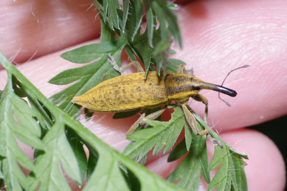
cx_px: 144
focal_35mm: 75
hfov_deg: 27.0
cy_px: 96
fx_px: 598
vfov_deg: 18.2
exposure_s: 1/160
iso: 200
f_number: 14
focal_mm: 50
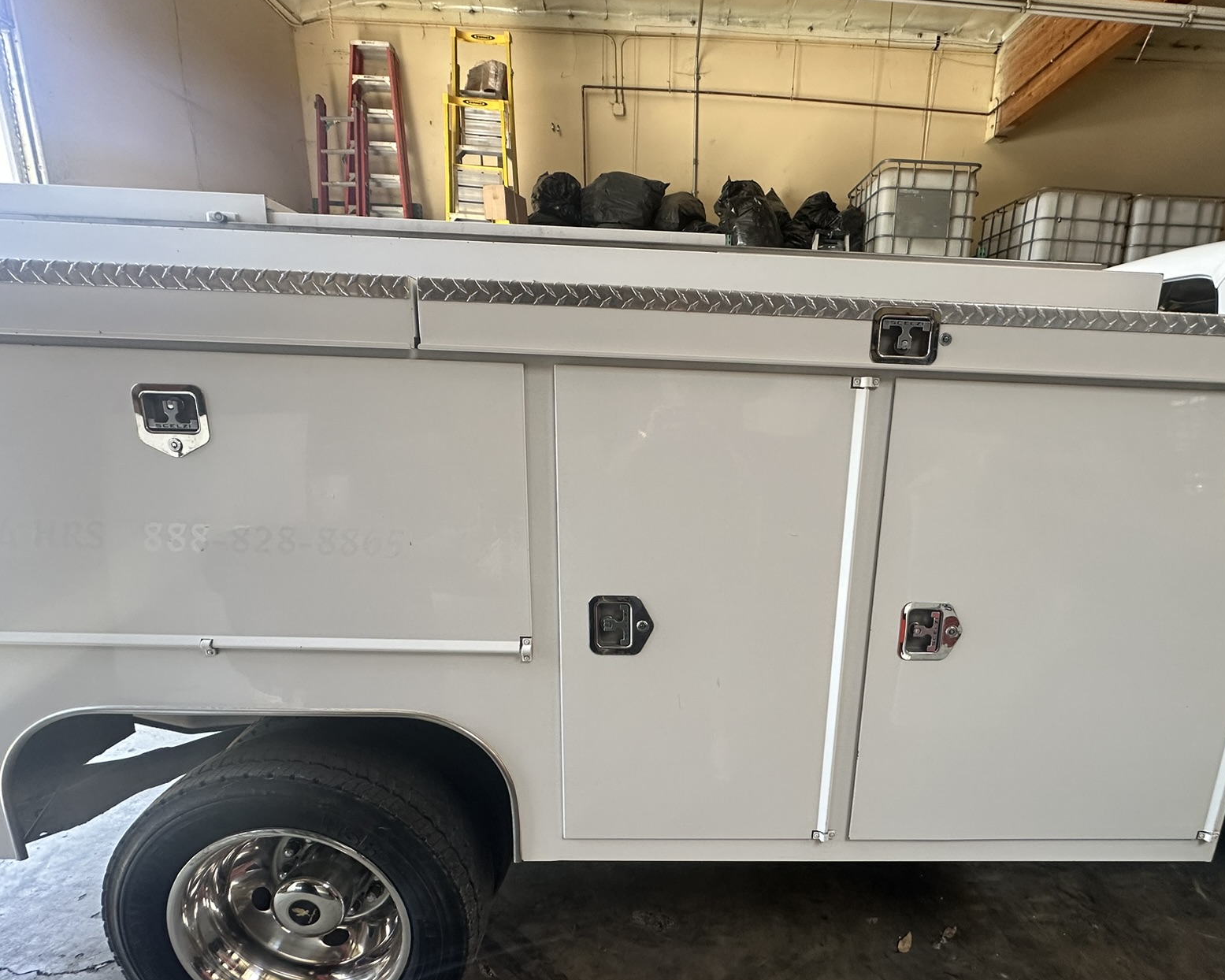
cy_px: 563
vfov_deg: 73.4
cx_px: 705
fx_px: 653
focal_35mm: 18
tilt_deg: -13.7
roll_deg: -1.7
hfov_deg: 85.8
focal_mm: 2.22
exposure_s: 1/99
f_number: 2.2
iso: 125
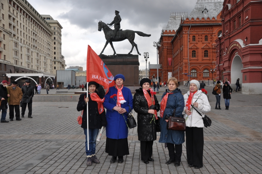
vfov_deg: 34.1
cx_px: 131
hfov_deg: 49.6
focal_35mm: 39
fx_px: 283
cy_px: 87
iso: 200
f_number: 9
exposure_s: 1/200
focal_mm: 26
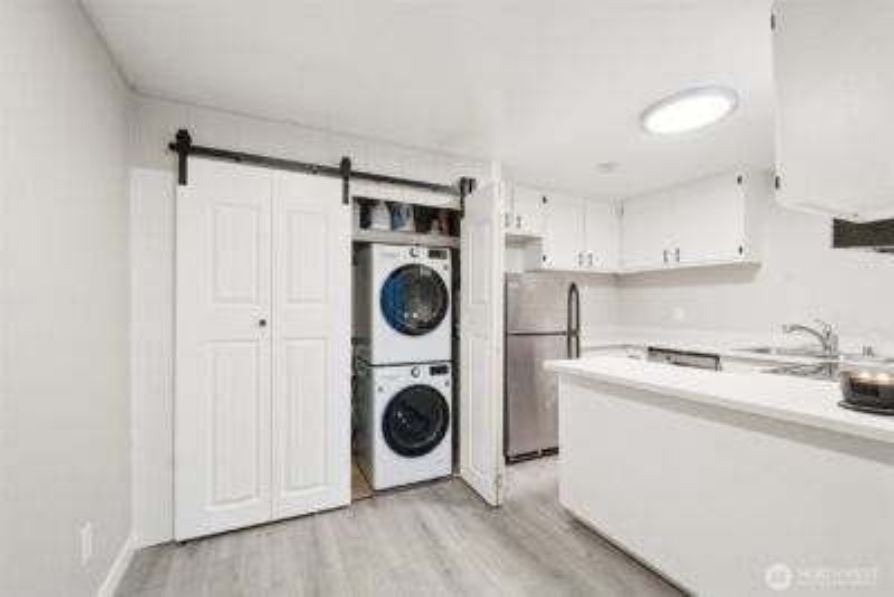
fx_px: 373
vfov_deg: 77.4
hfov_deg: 100.4
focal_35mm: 15
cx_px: 447
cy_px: 298
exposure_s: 1/30
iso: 5000
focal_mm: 10
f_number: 9
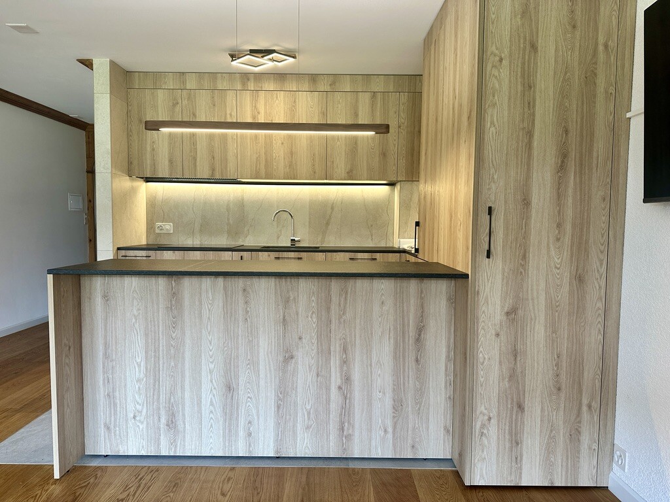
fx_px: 465
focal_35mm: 24
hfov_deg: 71.6
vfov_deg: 56.8
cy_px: 251
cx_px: 335
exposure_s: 1/121
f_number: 1.78
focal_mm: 6.86
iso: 125
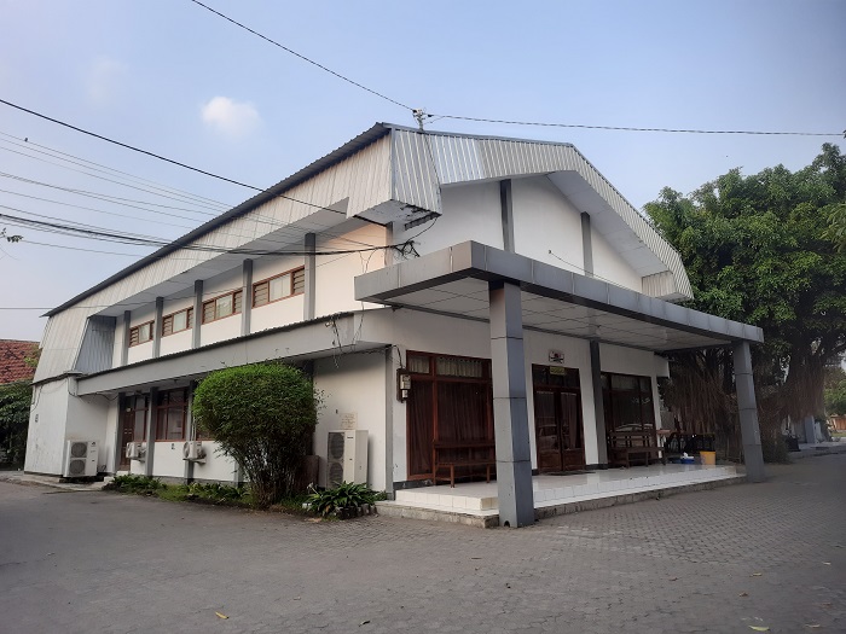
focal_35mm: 24
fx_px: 587
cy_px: 317
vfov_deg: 56.8
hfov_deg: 71.6
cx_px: 423
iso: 20
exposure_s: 1/145
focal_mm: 5.23
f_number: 1.8
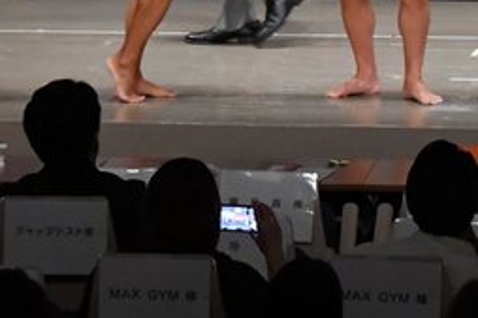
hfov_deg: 6.4
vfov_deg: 4.3
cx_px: 454
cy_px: -128
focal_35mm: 321
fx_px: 4259
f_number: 5.6
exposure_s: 1/400
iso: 6400
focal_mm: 70
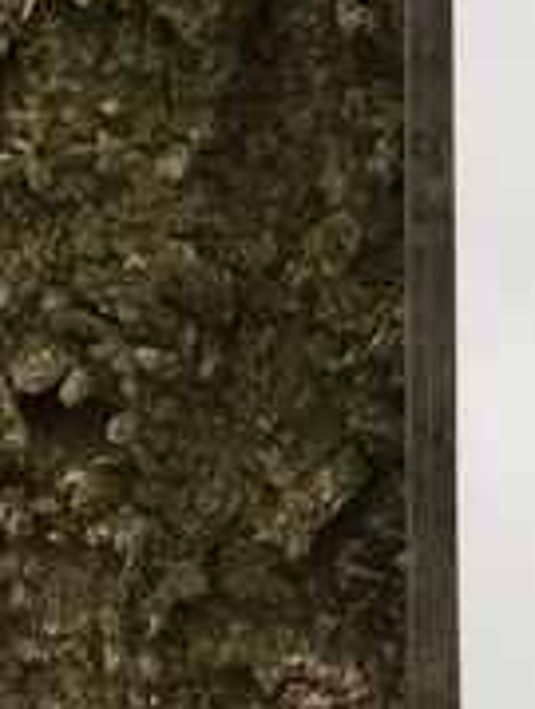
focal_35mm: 194
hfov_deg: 7.0
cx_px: 1522
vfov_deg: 9.7
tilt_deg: -4.3
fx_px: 3984
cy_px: -511
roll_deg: +1.7
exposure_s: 1/120
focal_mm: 4.15
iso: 50
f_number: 2.2
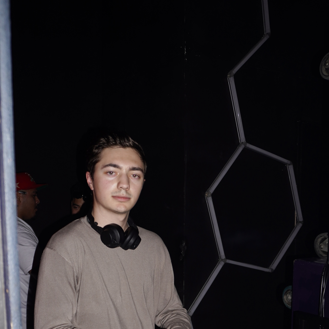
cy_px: 248
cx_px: 155
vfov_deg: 38.3
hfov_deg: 39.3
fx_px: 461
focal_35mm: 43
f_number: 3.5
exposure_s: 1/80
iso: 200
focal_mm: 17
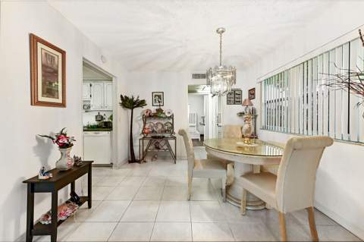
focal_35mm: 14
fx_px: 141
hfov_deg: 104.3
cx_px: 182
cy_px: 121
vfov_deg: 81.1
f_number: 9
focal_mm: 14
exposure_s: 1/15
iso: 1250
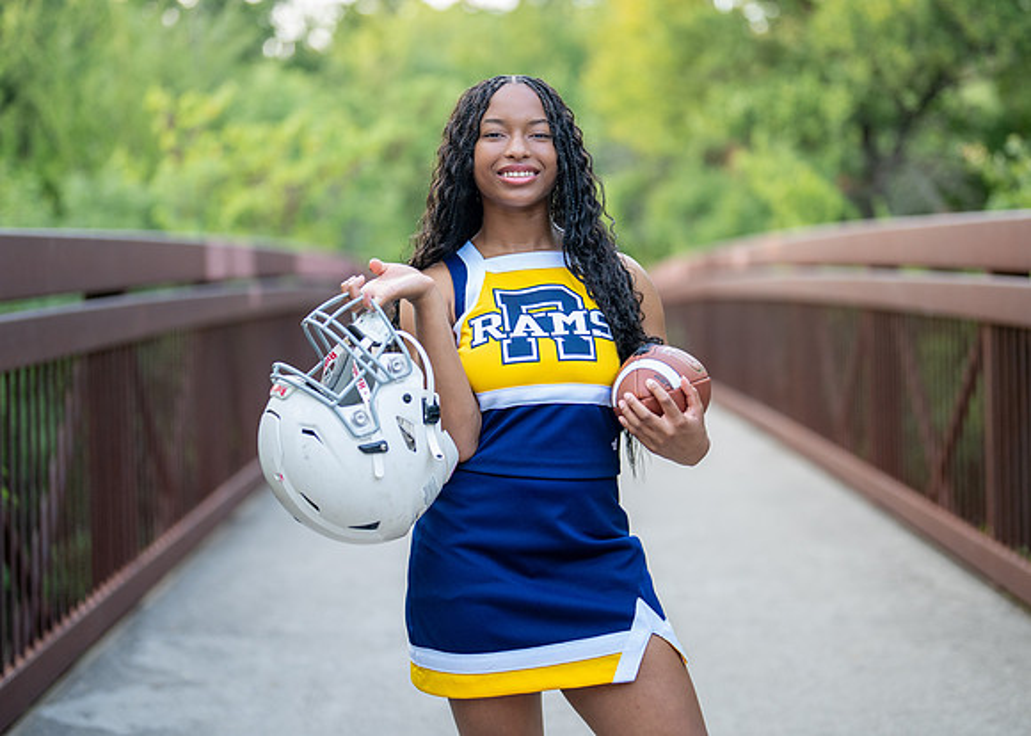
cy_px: 342
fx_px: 1765
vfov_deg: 23.5
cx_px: 523
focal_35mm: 60
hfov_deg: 32.6
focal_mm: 50
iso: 400
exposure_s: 1/500
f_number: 1.2
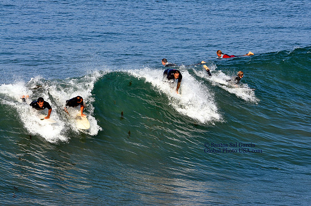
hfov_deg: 8.9
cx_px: 156
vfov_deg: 5.9
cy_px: 103
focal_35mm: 232
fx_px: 2006
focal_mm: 155
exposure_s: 1/800
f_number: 7.1
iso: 200
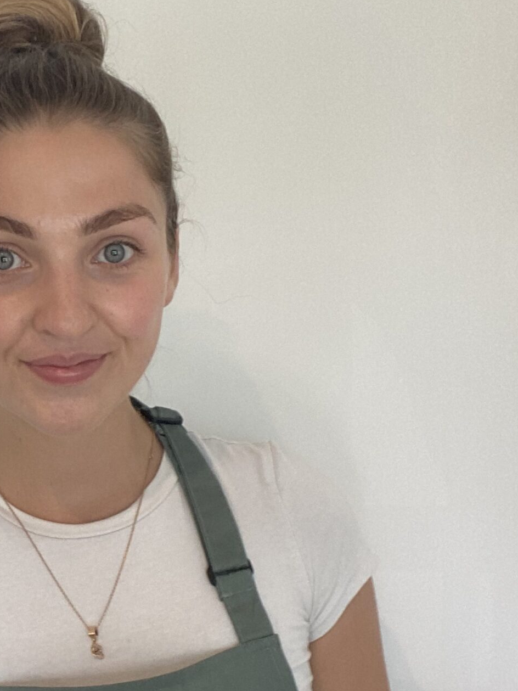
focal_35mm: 61
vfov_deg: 31.2
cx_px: 38
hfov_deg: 23.3
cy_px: 503
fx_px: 1217
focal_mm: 2.71
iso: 80
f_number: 2.2
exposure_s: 1/50
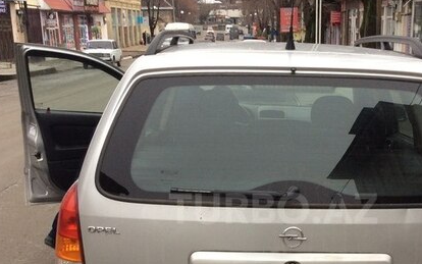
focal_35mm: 54
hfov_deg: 37.2
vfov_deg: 23.7
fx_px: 621
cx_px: 273
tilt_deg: -18.0
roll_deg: -0.1
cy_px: 208
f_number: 2.4
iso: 50
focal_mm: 3.3
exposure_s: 1/50
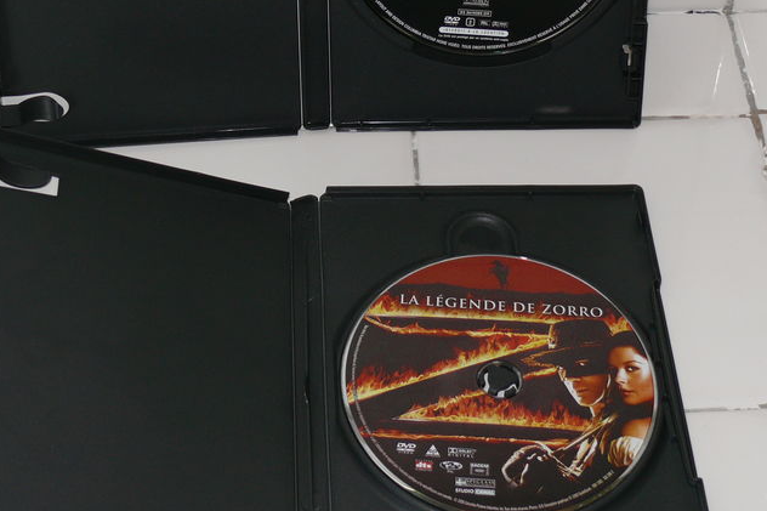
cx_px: 365
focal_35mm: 79
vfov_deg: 17.2
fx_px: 1683
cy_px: 142
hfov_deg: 25.7
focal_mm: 9.2
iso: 100
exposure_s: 1/30
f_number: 3.2
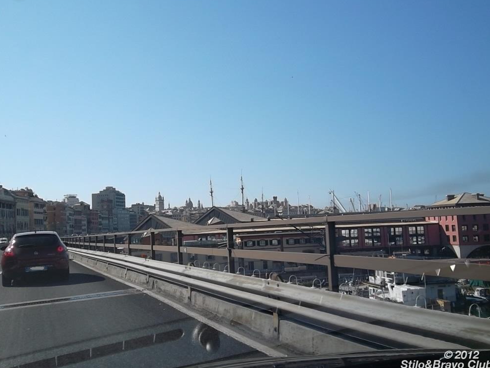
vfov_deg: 43.0
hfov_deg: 55.3
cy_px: 182
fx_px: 467
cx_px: 242
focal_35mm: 33
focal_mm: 5.7
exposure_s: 1/680
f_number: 3.7
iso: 80
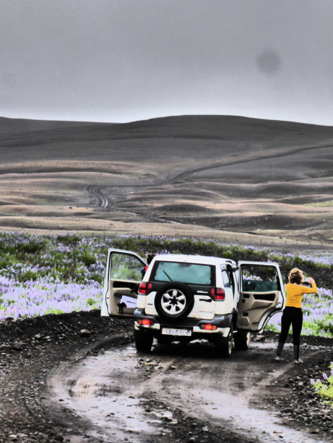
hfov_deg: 7.6
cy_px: 221
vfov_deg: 10.2
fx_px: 2488
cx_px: 291
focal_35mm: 194
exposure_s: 1/80
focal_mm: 25.9
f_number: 5.4
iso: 250
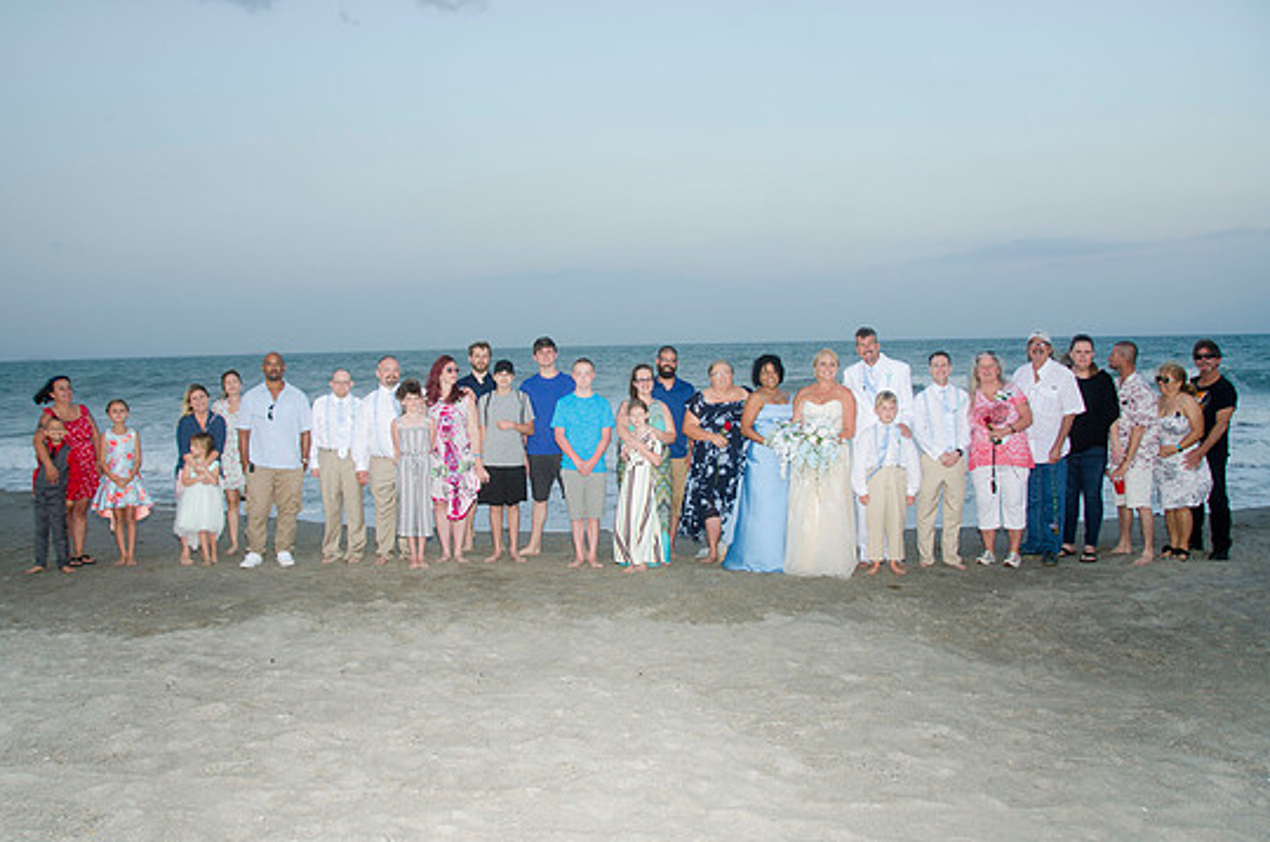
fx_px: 1021
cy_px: 393
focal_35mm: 29
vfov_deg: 44.8
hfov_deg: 63.7
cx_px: 600
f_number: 5.6
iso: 100
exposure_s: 1/125
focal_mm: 18
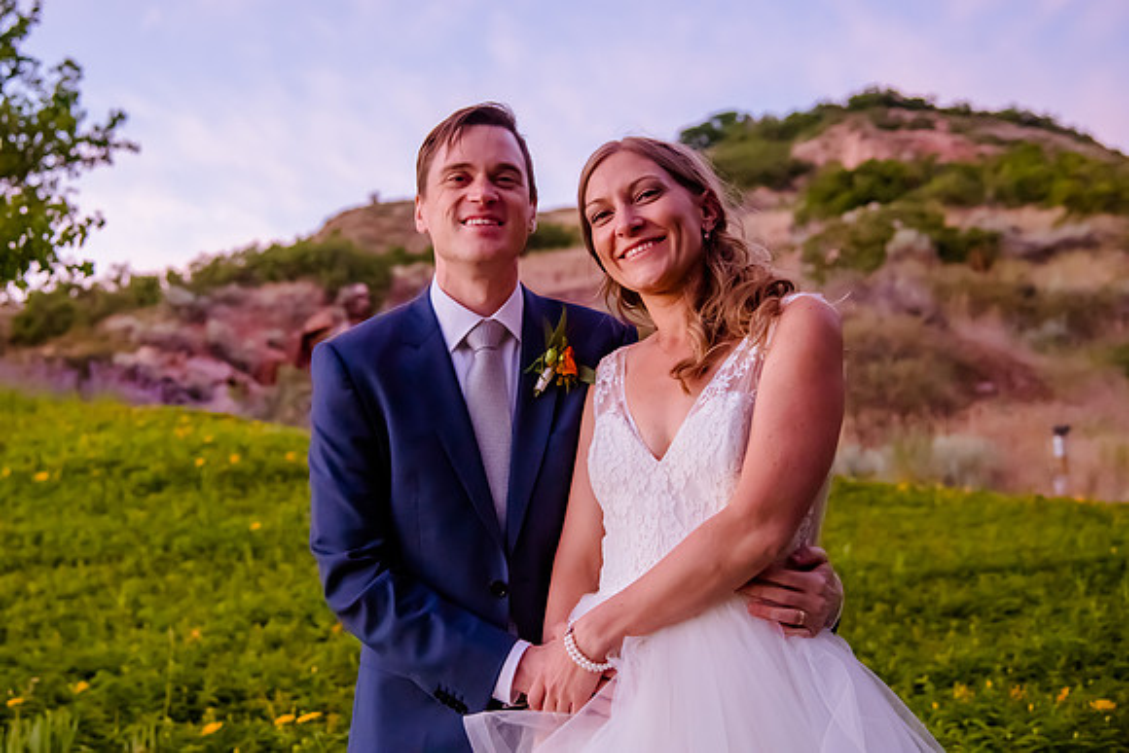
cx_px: 446
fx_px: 1745
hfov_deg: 35.7
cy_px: 298
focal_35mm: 56
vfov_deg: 24.3
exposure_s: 1/500
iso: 5000
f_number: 4
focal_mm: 46
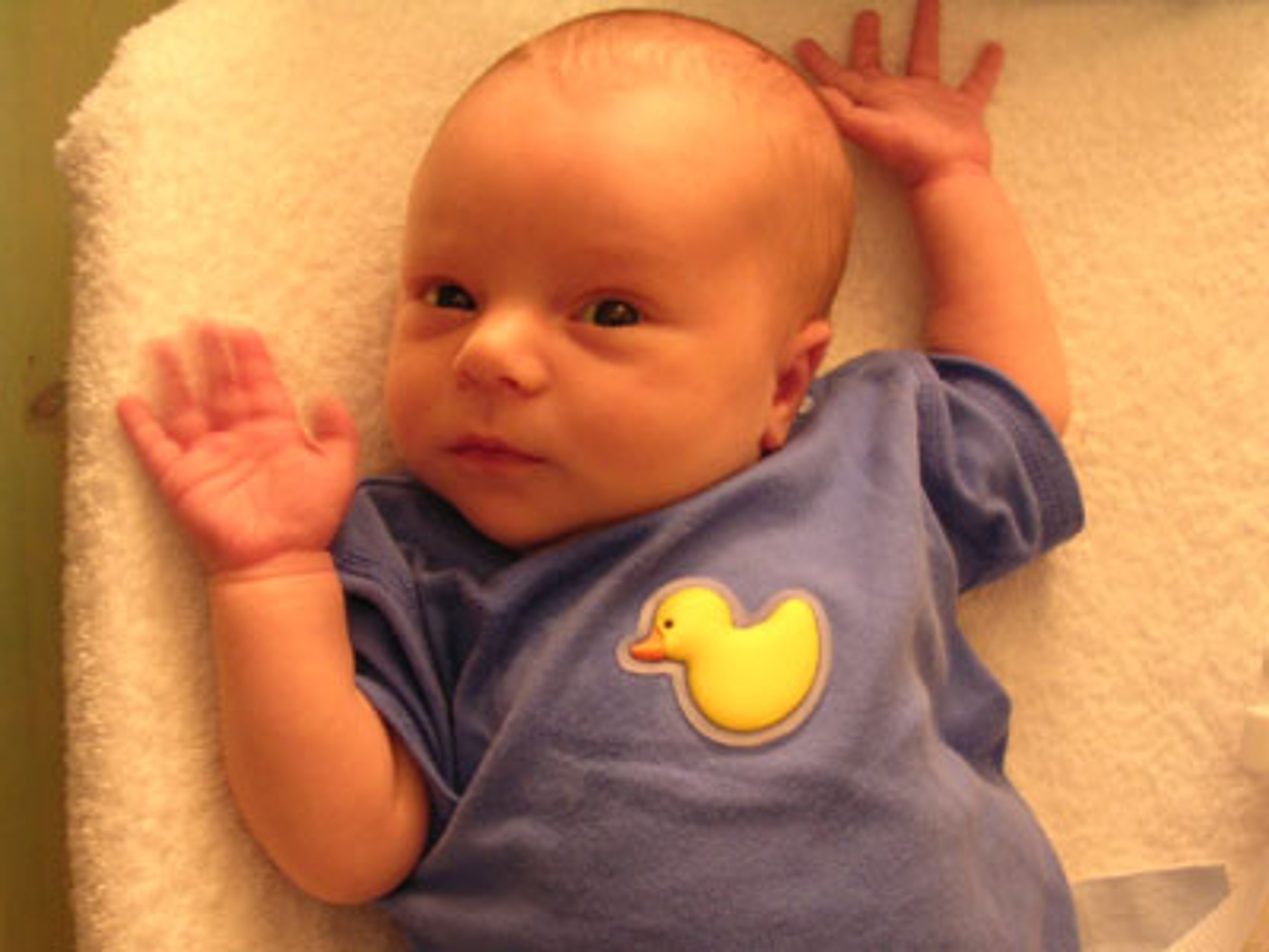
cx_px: 634
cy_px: 476
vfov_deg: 37.7
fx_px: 1393
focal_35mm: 38
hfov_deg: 49.0
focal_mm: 5.8
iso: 178
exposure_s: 1/3.7
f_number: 2.8
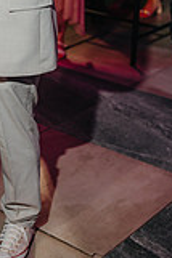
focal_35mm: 98
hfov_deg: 13.4
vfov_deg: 19.9
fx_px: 704
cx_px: -56
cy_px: -30
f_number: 2
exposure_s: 1/200
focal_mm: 35
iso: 200
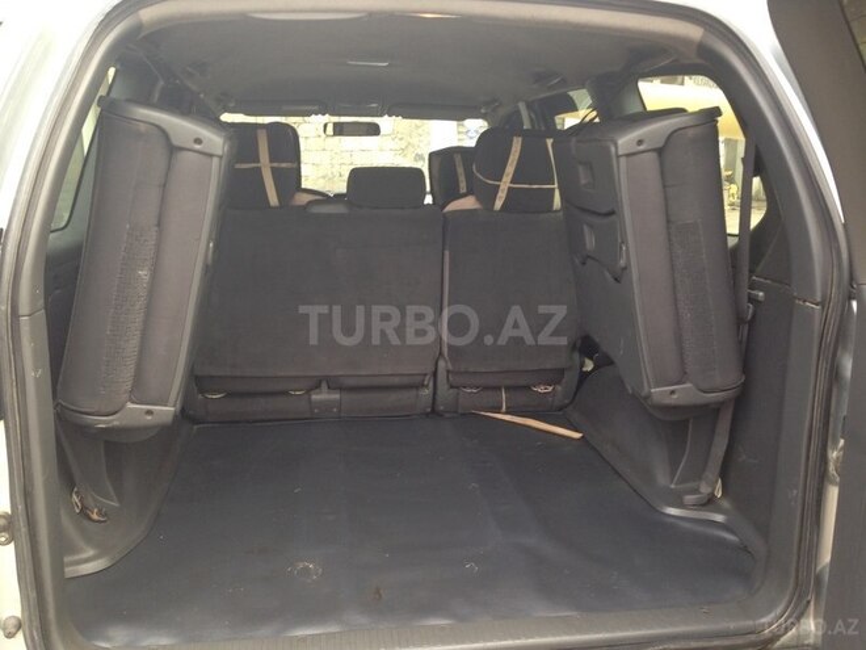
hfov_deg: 55.4
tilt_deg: -8.2
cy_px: 325
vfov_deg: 42.9
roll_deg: +2.2
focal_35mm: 33
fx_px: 826
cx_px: 433
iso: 50
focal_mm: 4.12
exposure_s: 1/30
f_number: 2.4
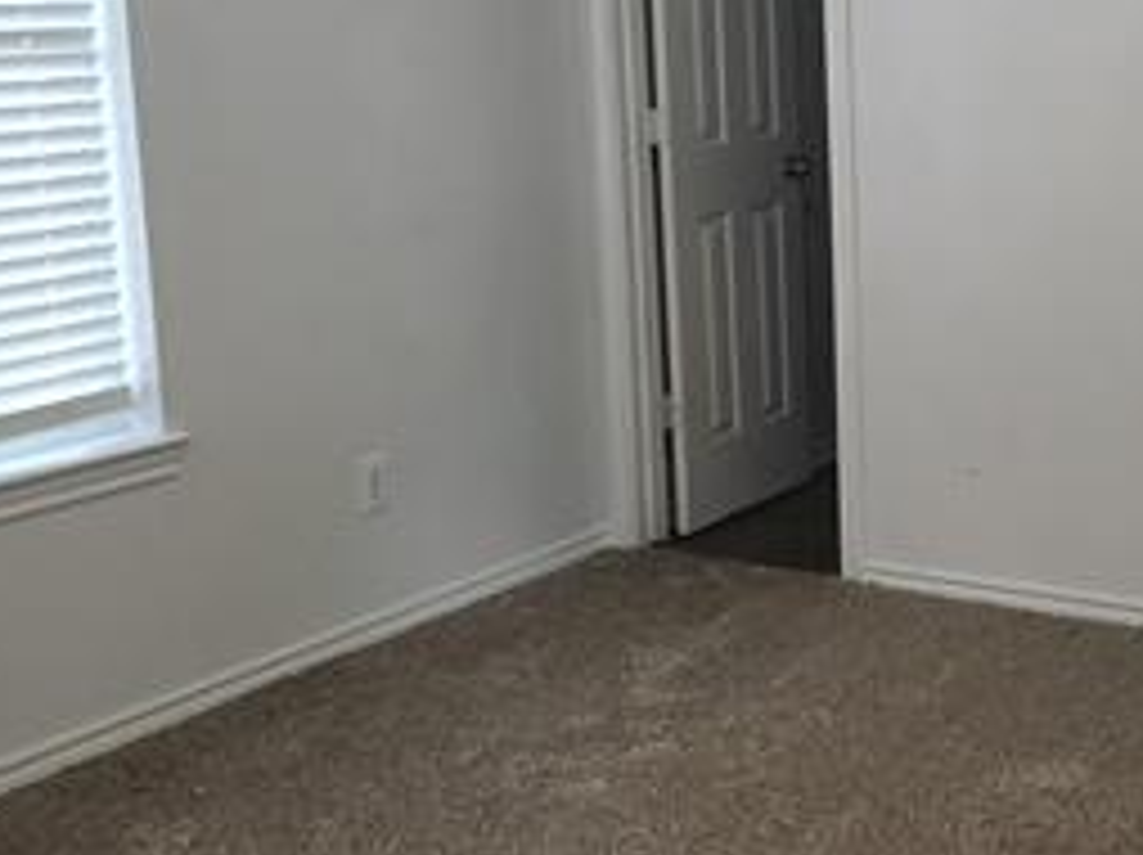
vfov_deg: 25.1
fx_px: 1913
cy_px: 320
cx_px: 981
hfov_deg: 32.0
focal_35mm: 58
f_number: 1.8
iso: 200
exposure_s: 1/60
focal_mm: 5.4
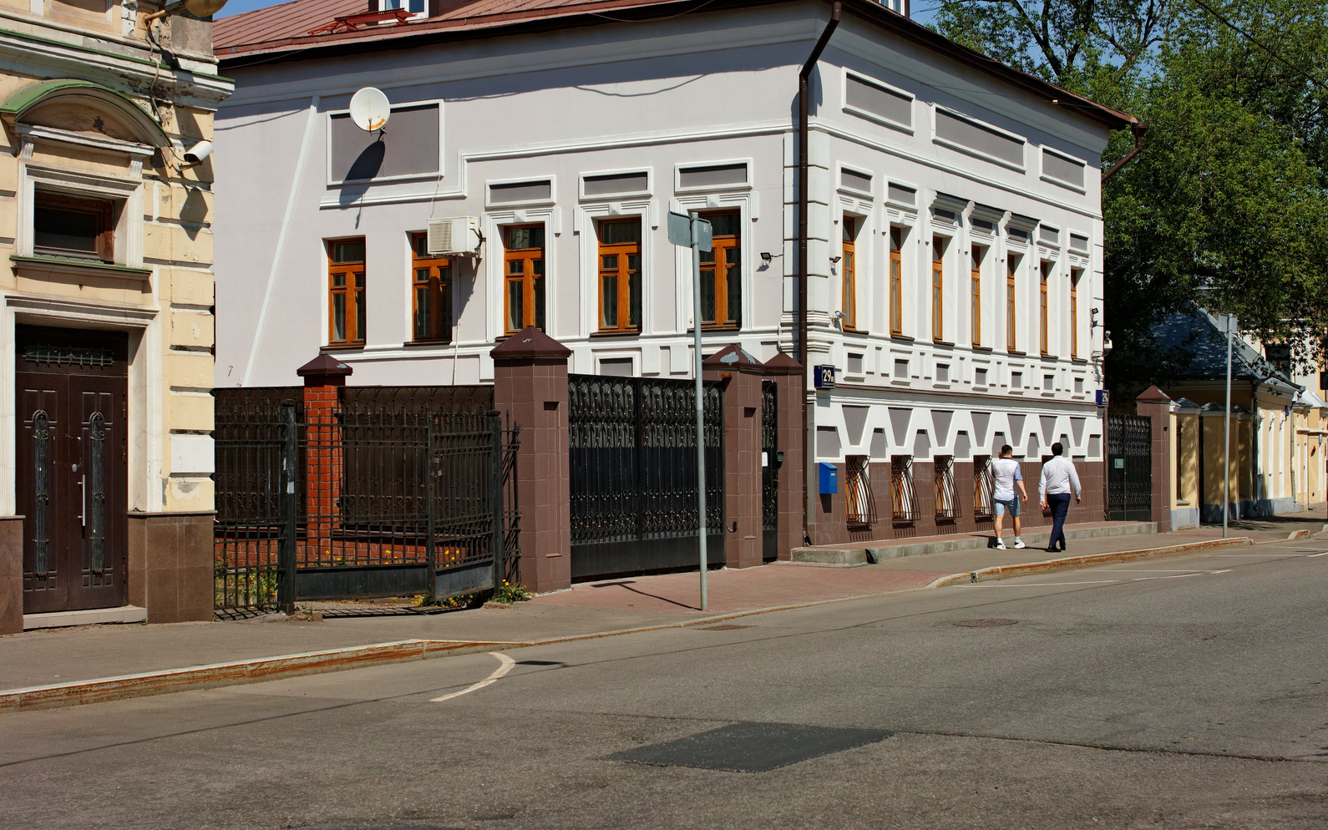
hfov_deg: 33.7
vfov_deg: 21.4
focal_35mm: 61
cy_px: 439
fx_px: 2193
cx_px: 722
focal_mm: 35
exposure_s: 1/800
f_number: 5.6
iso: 100
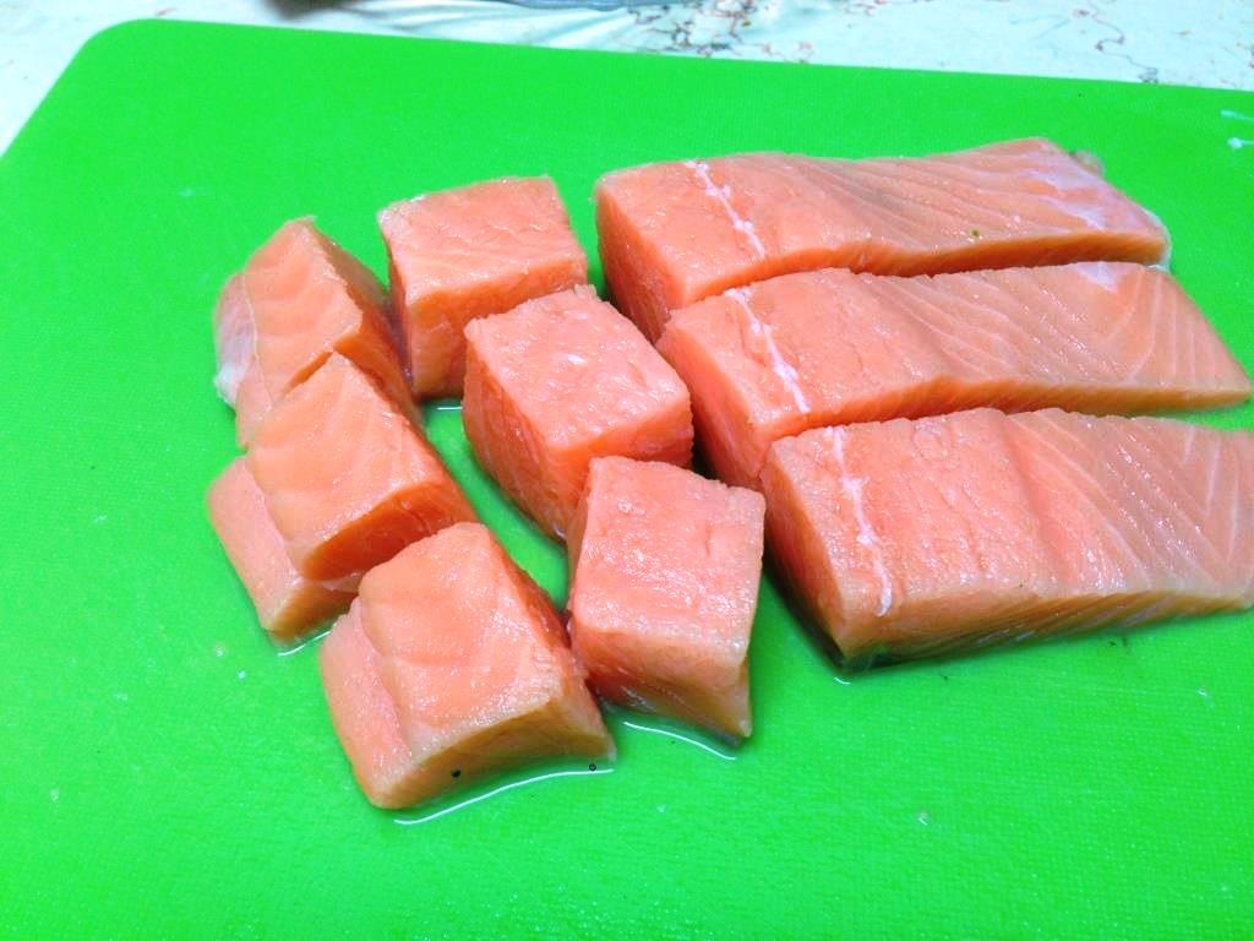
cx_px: 627
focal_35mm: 33
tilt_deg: -50.5
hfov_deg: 55.4
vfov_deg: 42.9
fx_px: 1195
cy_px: 470
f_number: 2.4
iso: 64
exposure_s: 1/20
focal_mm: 4.12
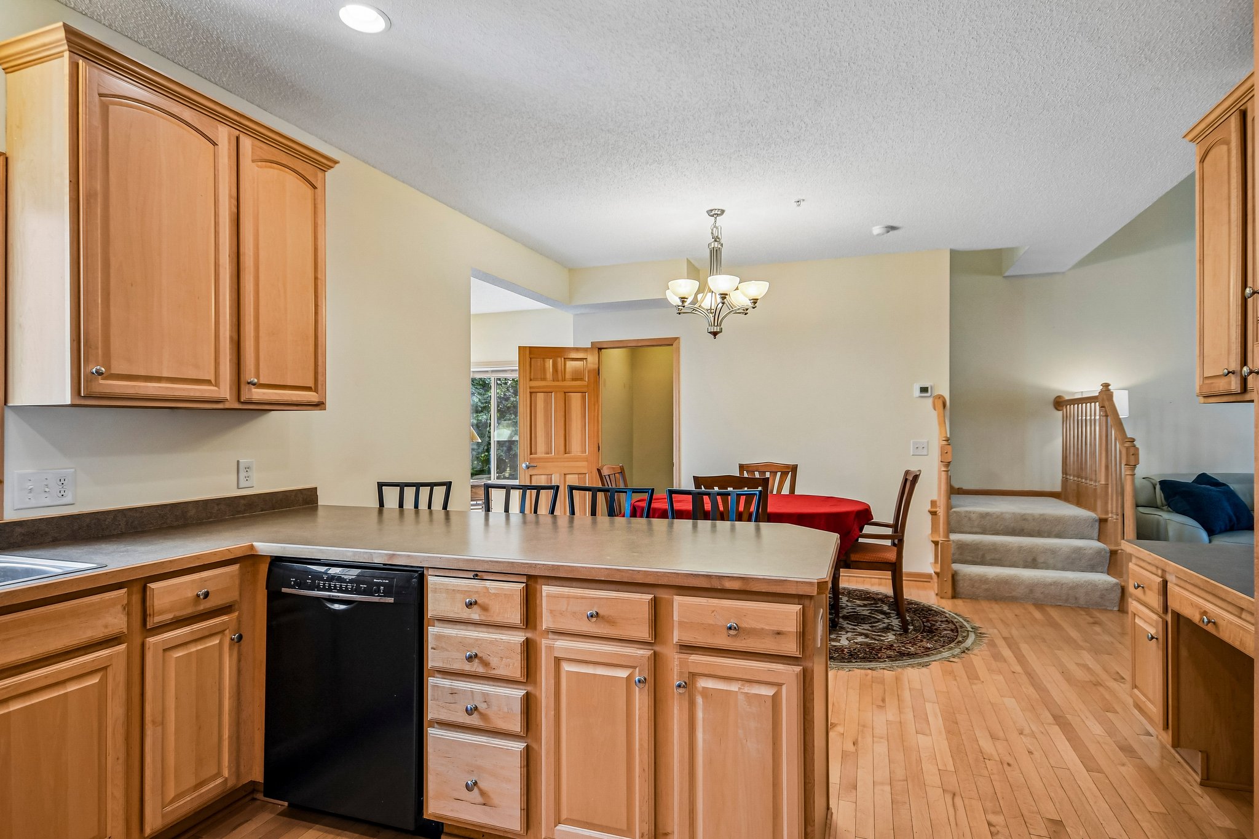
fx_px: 629
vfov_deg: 67.4
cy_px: 420
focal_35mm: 18
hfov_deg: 90.0
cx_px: 630
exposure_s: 1/60
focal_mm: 12
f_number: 6.3
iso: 400
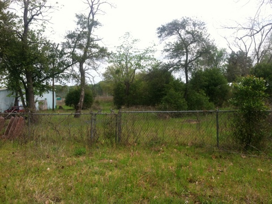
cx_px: 136
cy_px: 102
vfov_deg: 40.6
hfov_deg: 52.7
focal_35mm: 35
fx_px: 275
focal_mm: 3.85
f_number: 2.8
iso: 80
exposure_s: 1/698
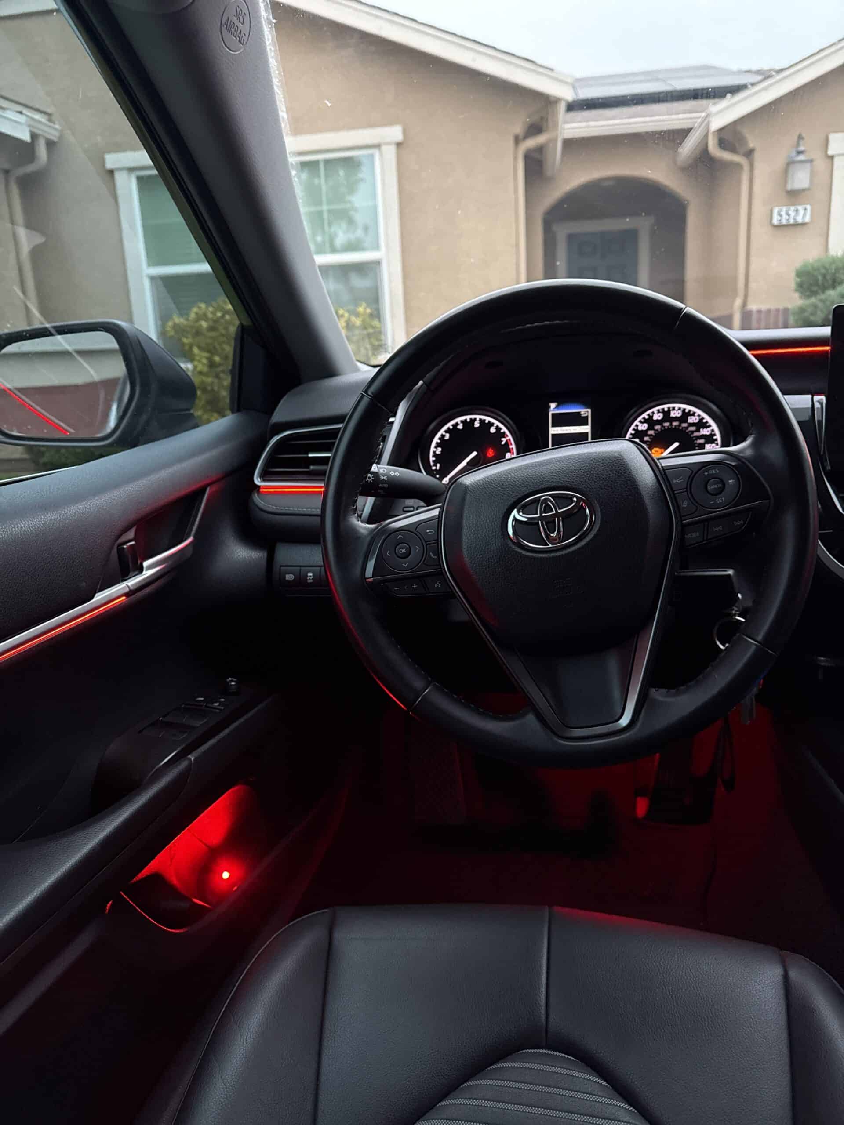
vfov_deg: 71.6
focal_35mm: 24
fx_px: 780
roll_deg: +2.7
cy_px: 562
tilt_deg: -12.9
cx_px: 422
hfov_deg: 56.8
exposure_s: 1/33
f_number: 1.78
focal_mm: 6.76
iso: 1000
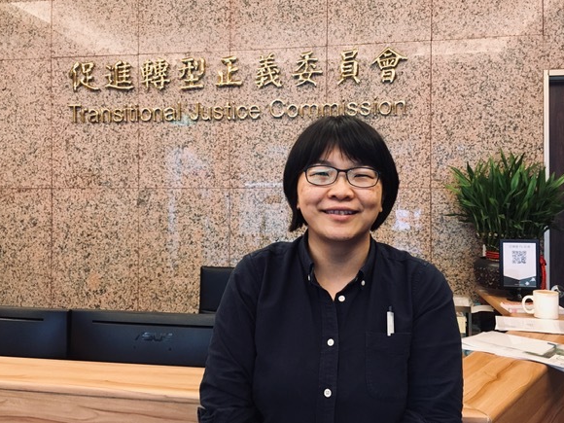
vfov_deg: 44.1
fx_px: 521
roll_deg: -0.1
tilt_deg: +0.8
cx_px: 271
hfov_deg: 56.8
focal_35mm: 32
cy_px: 196
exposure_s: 1/30
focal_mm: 4.15
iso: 160
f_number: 2.2
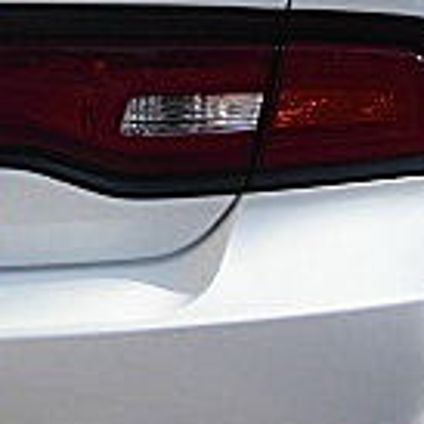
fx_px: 2065
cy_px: 74
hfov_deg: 11.1
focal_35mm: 149
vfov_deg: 11.7
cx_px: -272
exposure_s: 1/500
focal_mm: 6.3
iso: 50
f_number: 2.8
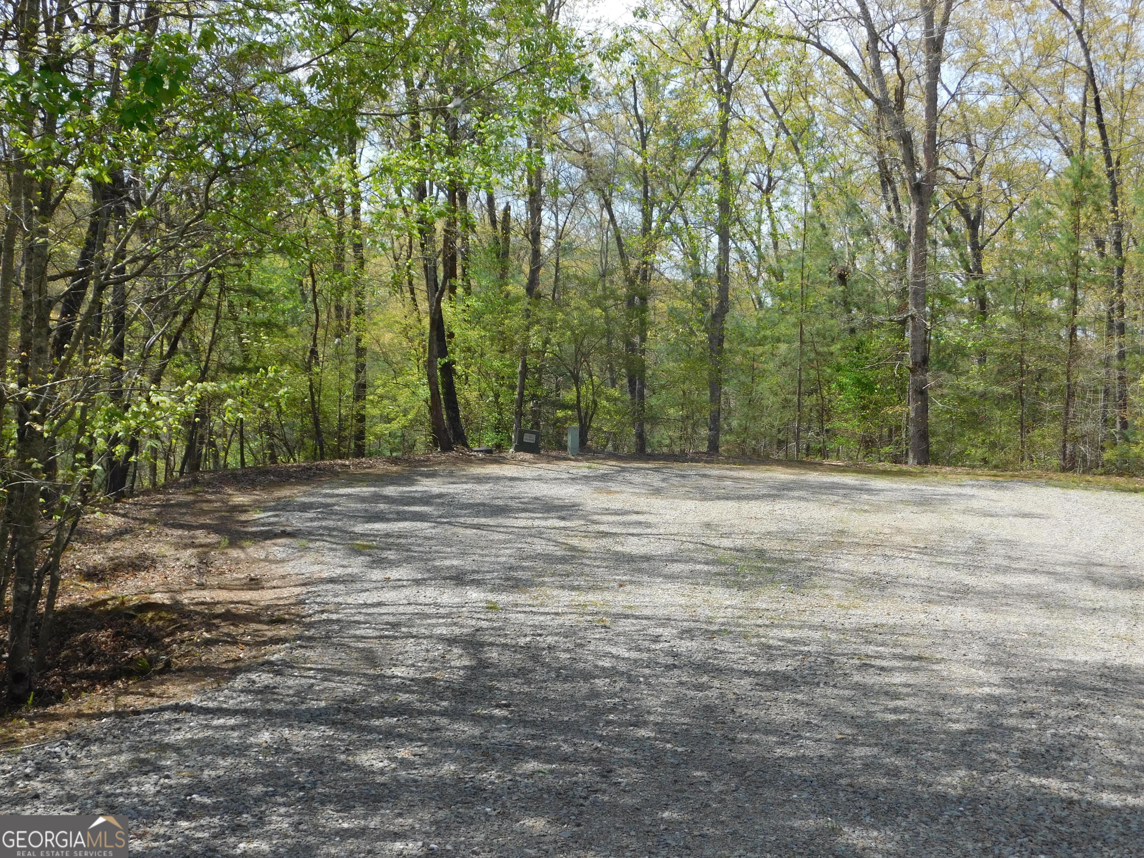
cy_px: 429
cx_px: 572
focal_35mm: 45
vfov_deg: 32.2
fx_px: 1487
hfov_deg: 42.1
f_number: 3.7
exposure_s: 1/500
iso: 125
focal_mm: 8
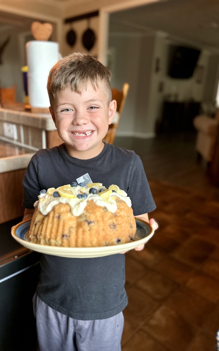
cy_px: 179
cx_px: 87
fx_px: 248
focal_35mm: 26
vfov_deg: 70.4
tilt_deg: -18.0
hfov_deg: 47.3
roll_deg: -2.0
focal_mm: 6.86
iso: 250
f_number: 1.78
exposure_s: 1/60
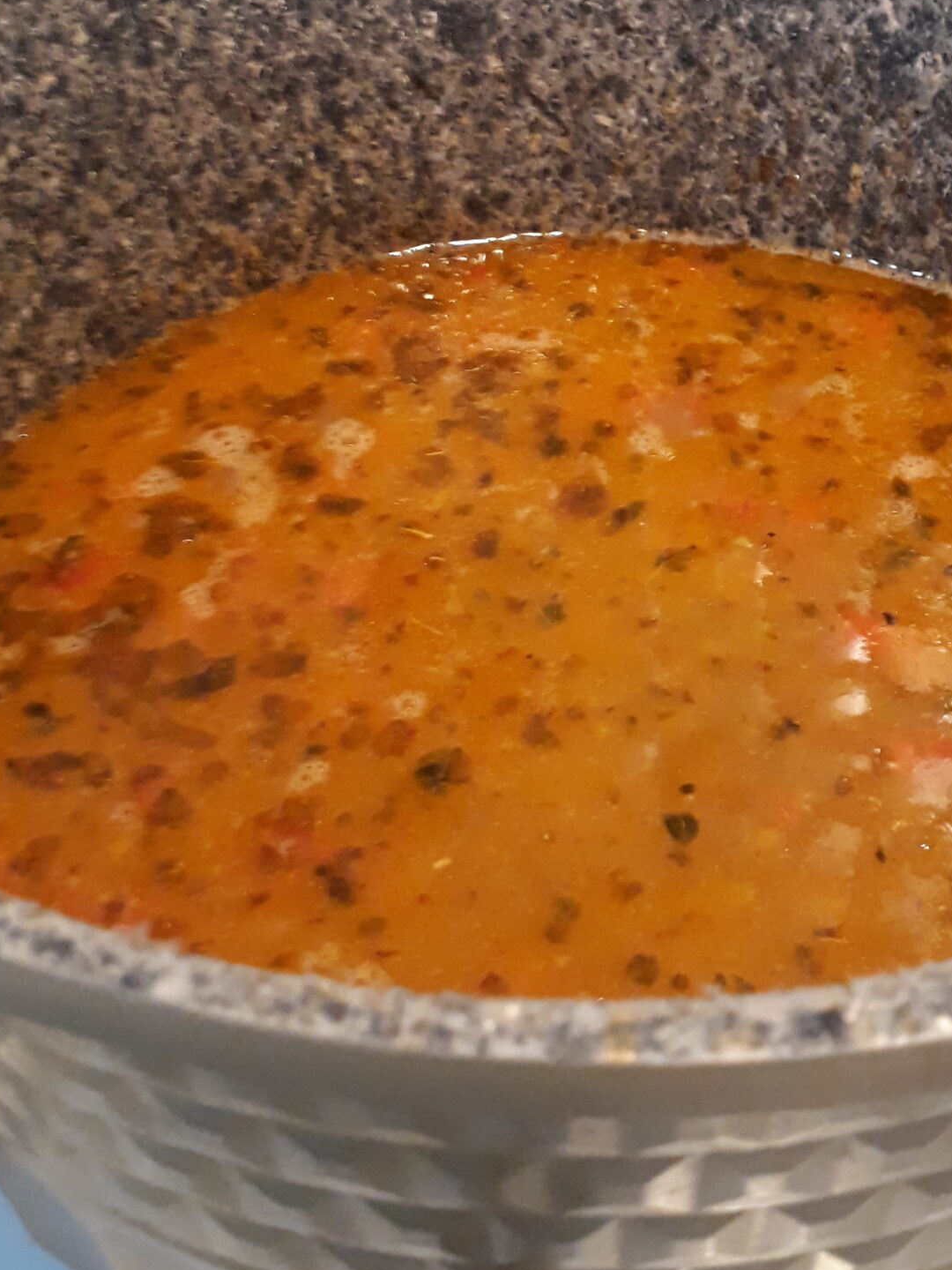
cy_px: 343
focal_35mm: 48
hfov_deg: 30.2
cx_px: 570
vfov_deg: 38.8
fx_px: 1760
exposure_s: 1/17
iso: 320
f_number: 1.9
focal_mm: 3.6
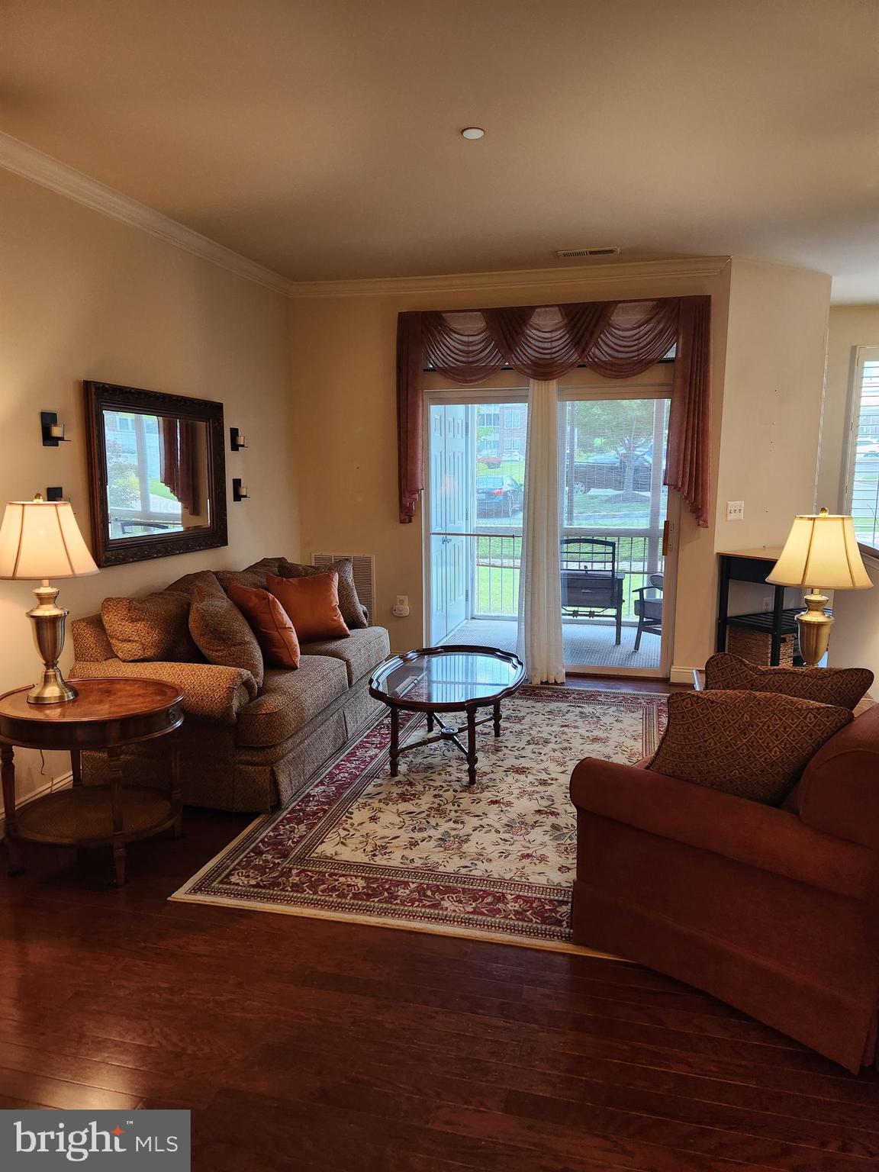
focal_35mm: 23
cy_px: 586
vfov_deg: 73.9
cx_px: 440
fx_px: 779
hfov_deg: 58.9
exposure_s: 1/120
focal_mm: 5.4
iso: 250
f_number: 1.8
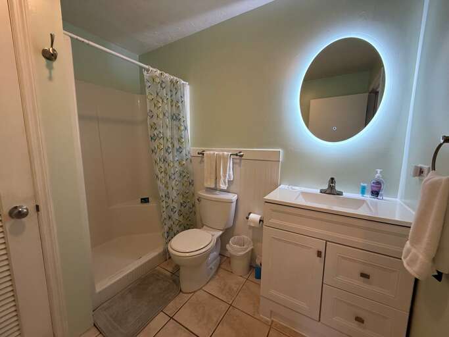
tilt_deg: -5.3
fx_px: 182
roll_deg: -0.1
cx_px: 224
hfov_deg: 102.1
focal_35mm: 14
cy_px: 168
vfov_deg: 85.7
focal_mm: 2.22
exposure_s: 1/120
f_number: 2.2
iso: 250
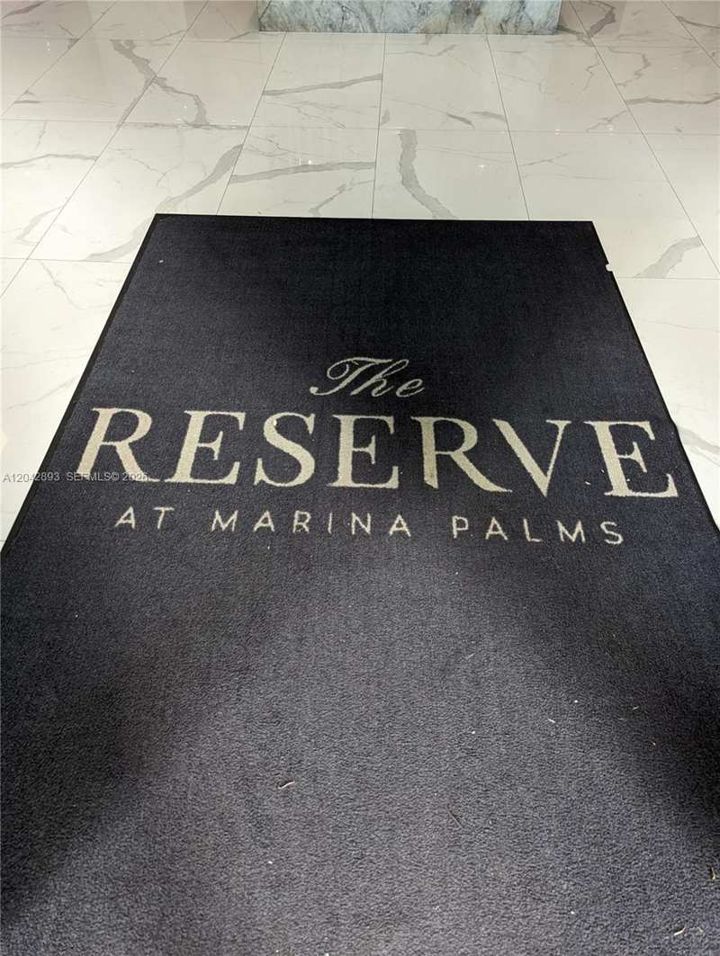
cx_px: 360
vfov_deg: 71.5
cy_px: 478
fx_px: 664
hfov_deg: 56.9
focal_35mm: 24
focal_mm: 6.81
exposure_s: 1/40
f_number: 1.85
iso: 97
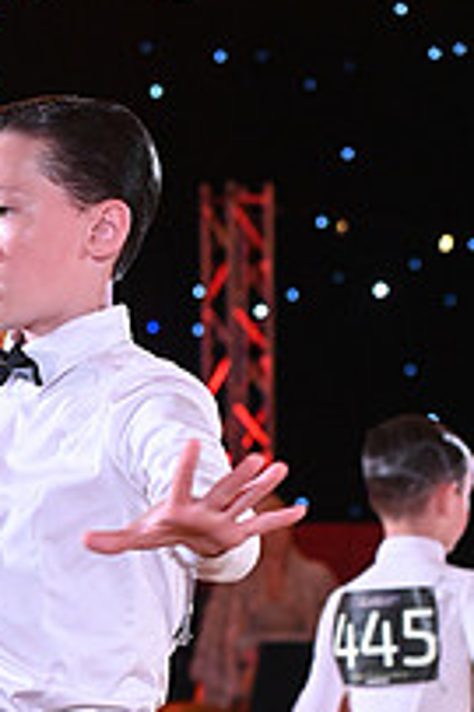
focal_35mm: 200
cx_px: -128
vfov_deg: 10.1
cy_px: 884
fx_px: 3956
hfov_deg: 6.8
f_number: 5.6
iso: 5000
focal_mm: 70
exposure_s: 1/400
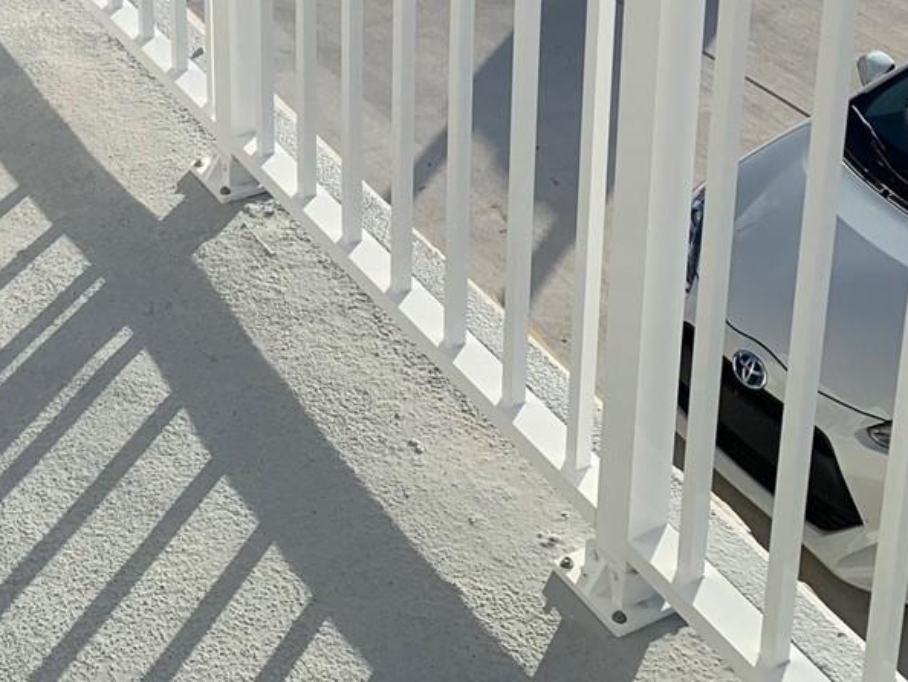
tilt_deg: -19.7
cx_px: 280
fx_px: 1837
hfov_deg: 27.5
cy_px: -187
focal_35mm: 70
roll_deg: +0.6
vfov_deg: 19.5
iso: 25
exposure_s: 1/2833
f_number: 1.8
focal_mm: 4.25
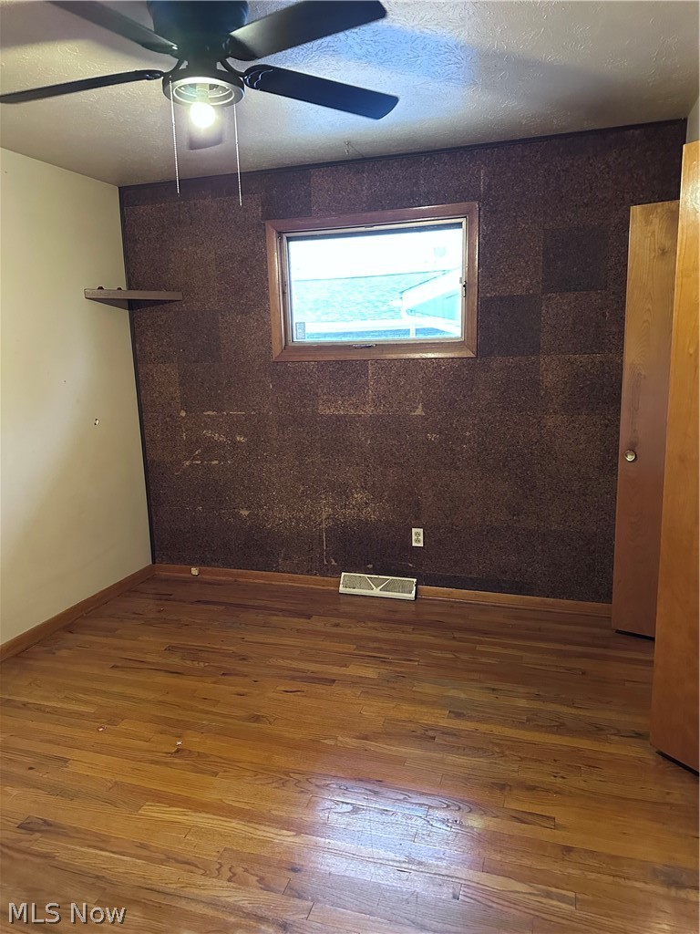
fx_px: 647
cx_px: 350
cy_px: 467
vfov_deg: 71.6
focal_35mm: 24
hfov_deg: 56.8
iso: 1000
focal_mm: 6.86
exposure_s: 1/44
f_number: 1.78
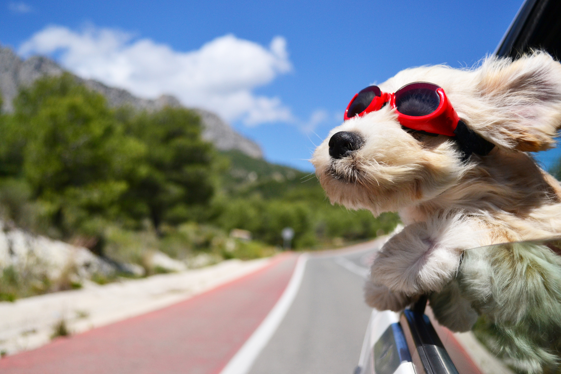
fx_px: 686
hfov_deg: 44.5
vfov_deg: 30.5
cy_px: 183
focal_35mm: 44
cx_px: 282
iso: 400
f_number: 4.5
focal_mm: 28
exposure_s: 1/4000
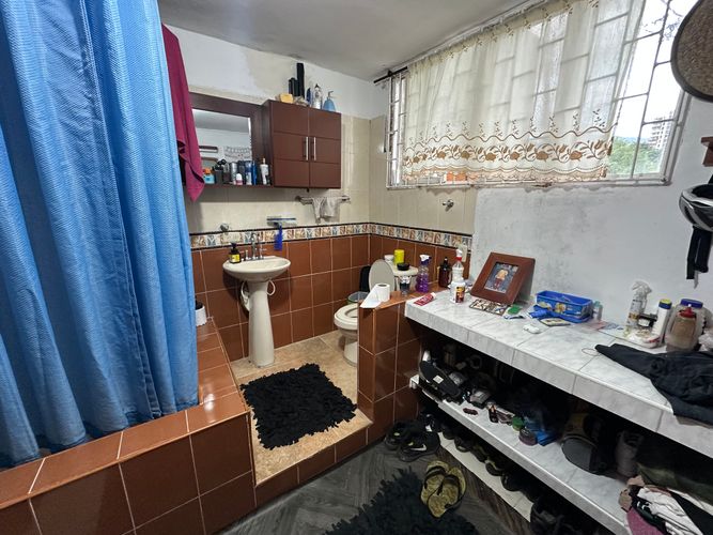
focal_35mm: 14
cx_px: 356
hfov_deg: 102.1
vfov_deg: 85.7
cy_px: 268
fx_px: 288
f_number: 2.2
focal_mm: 2.22
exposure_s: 1/60
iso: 320
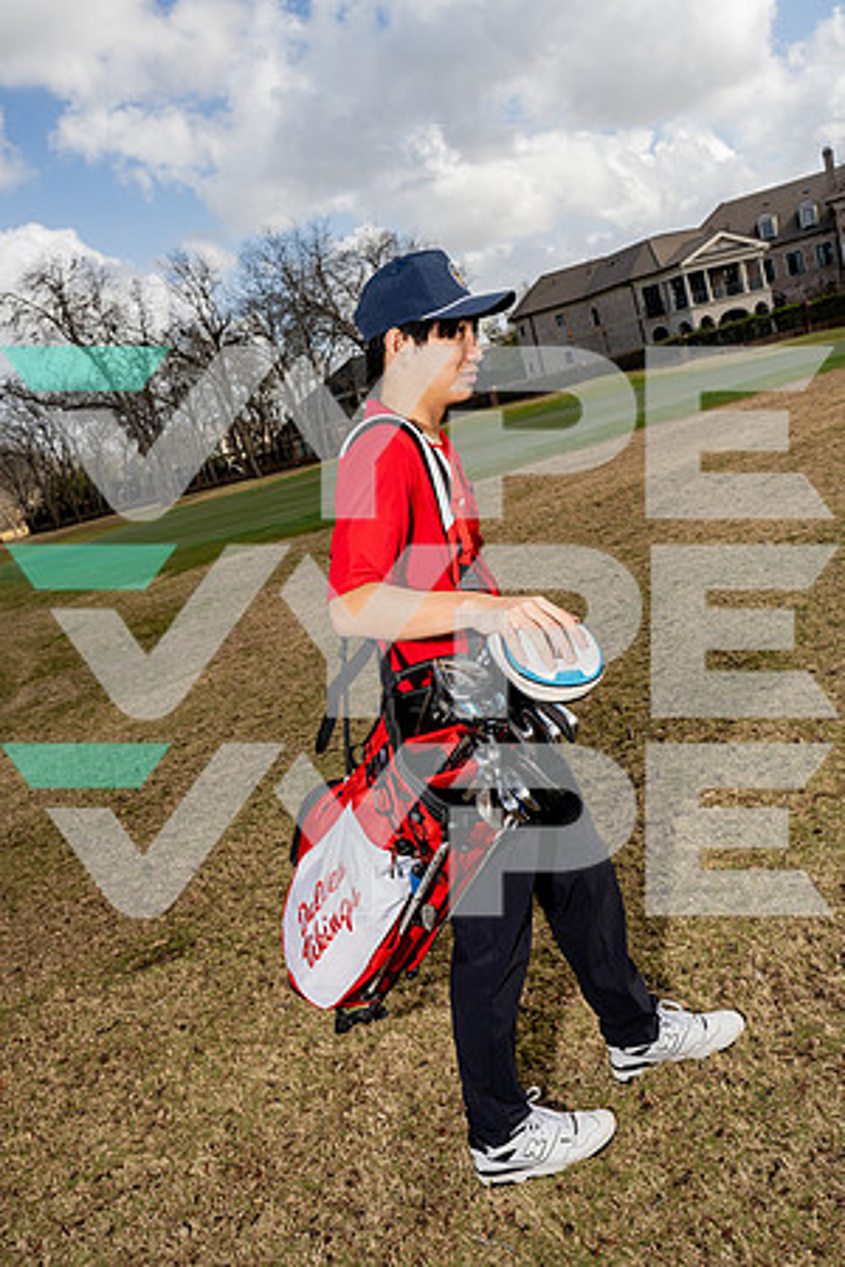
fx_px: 1162
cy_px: 634
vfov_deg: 57.2
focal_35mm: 33
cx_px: 422
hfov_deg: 40.0
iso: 100
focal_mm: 33
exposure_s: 1/250
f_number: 8
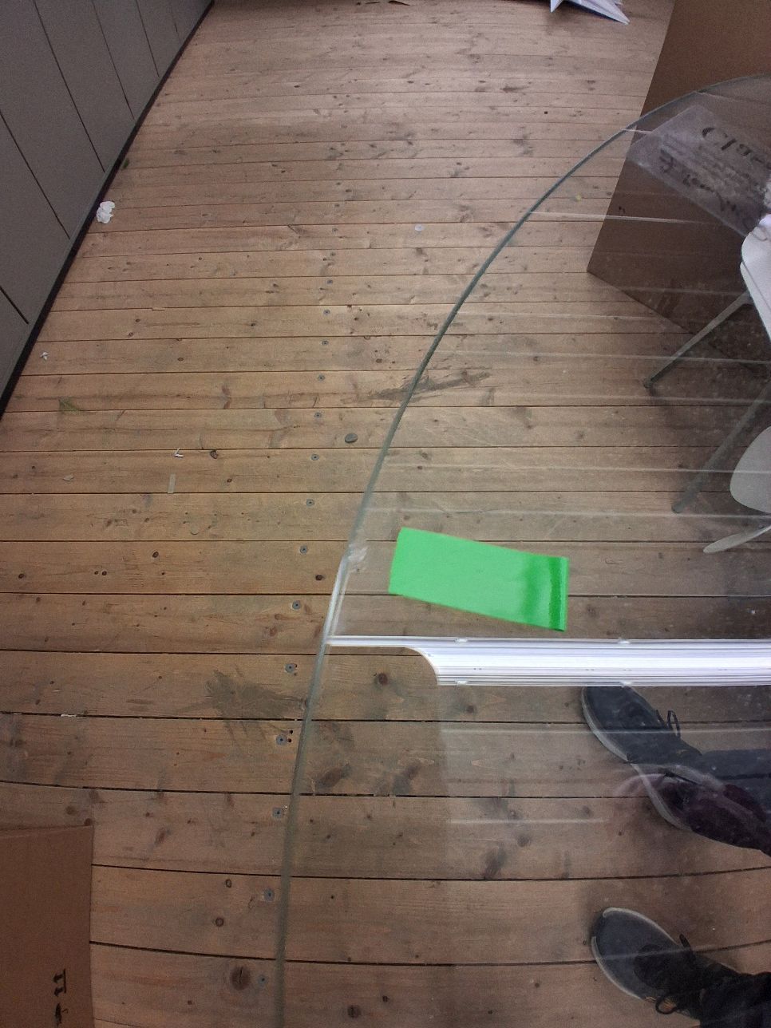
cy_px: 514
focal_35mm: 17
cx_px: 386
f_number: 2.2
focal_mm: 1.4
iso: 200
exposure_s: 1/50
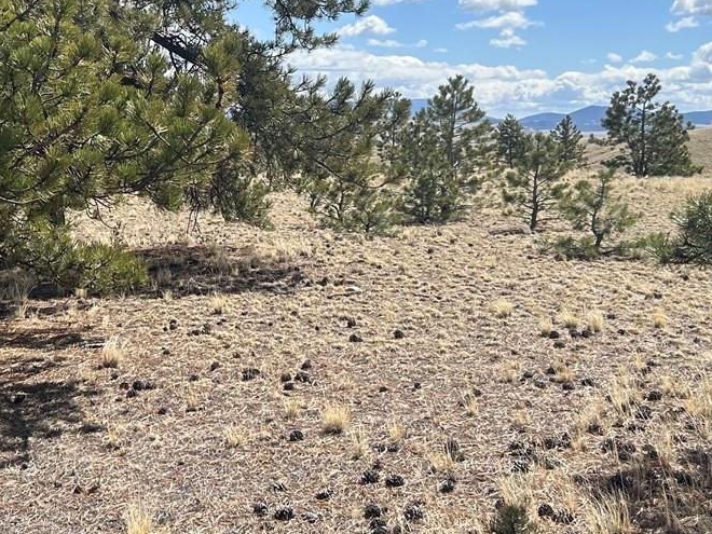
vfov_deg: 23.2
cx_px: 170
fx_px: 1296
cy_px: 204
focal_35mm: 63
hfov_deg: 30.2
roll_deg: -2.7
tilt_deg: -2.8
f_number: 1.5
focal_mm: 5.7
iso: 50
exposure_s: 1/3356
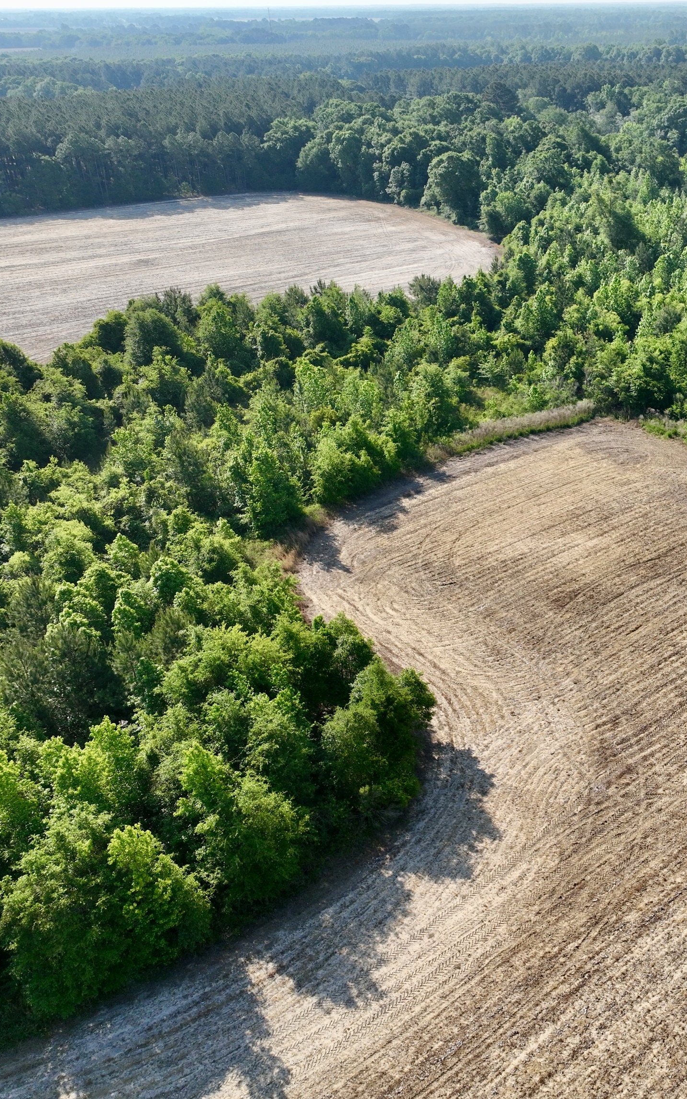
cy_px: 549
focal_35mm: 34
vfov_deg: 56.7
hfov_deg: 35.8
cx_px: 567
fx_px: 1019
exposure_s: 1/2000
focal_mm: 12.29
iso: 200
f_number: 2.8
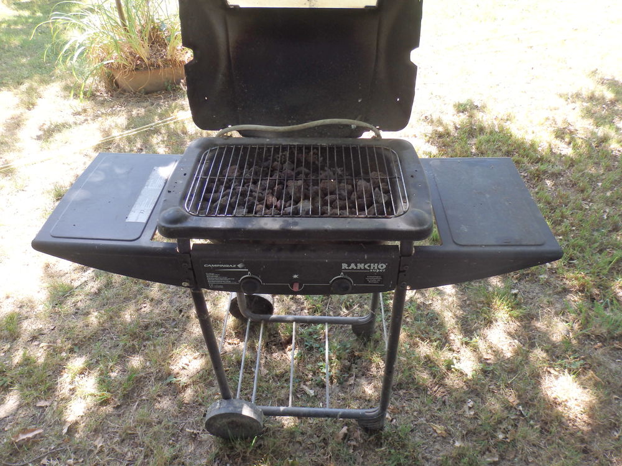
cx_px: 311
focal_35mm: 25
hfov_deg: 69.4
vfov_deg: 54.9
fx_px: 449
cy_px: 233
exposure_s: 1/100
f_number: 3
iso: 100
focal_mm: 4.5
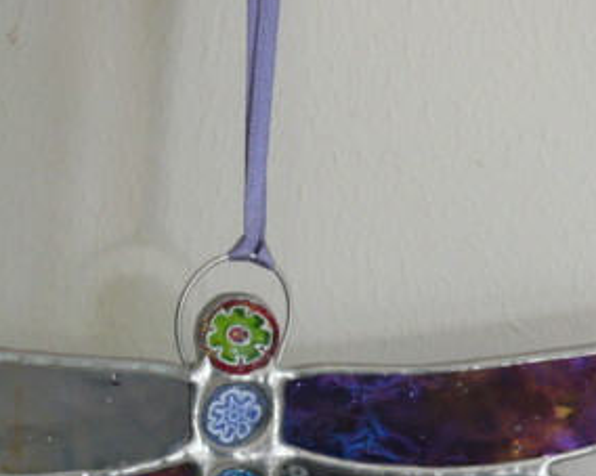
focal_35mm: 77
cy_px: 453
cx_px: 199
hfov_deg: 24.6
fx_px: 1358
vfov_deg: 19.4
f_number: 2.8
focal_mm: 7.4
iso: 125
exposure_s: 1/125
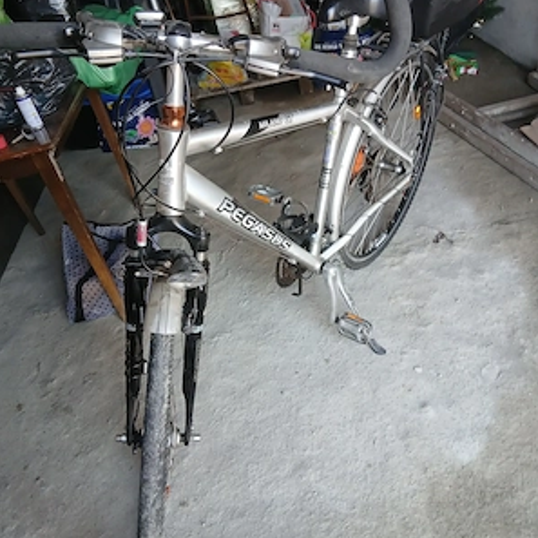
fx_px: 545
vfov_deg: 52.5
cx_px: 268
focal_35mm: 31
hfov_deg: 52.5
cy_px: 254
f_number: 1.8
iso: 200
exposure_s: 1/50
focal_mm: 3.98
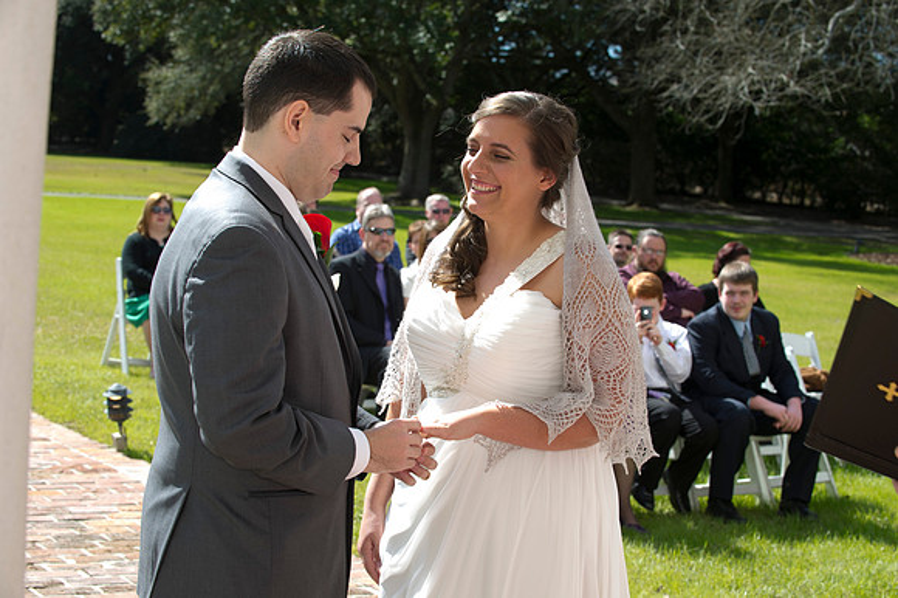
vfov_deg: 19.4
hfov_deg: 28.9
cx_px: 449
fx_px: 1745
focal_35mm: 70
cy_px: 299
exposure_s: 1/100
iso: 100
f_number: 7.1
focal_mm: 70
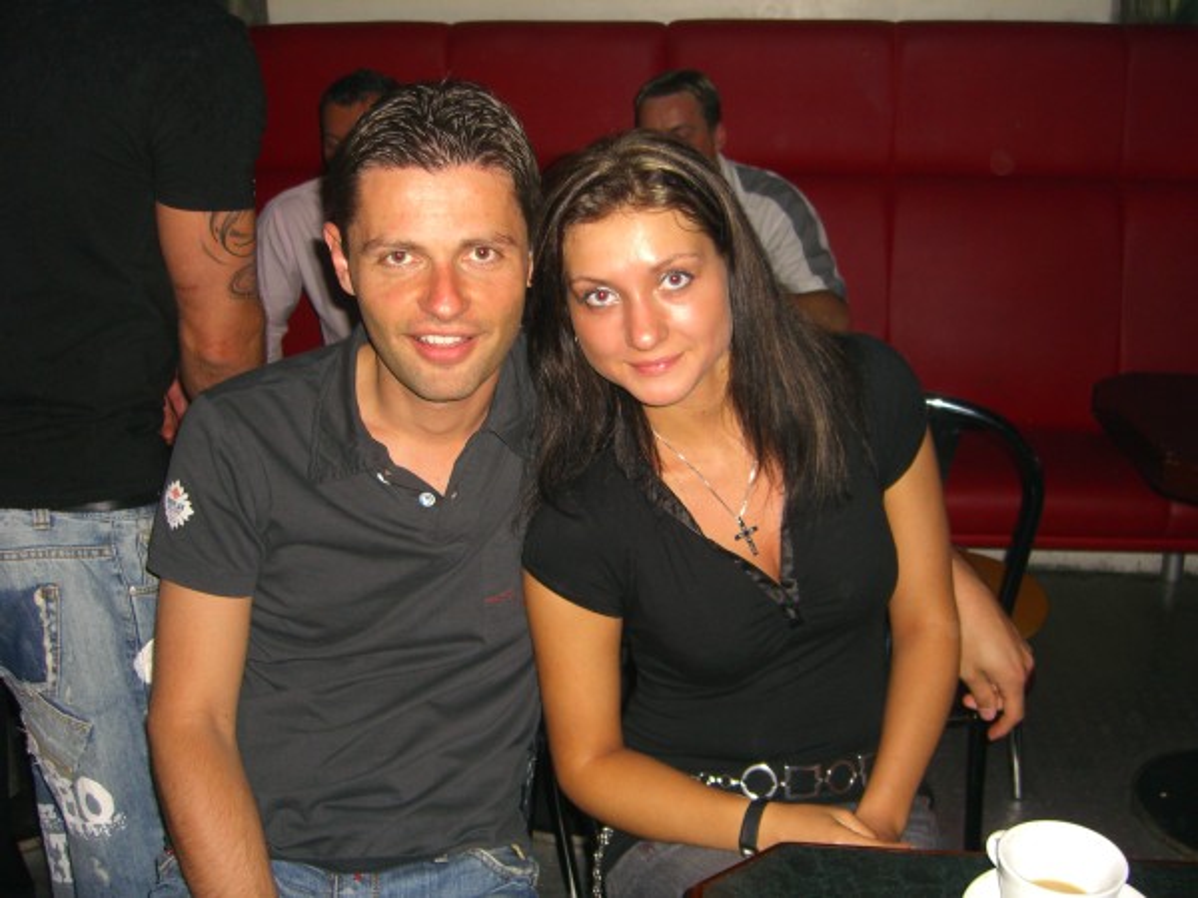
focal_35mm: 38
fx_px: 1315
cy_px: 449
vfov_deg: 37.7
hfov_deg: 49.0
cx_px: 599
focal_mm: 7.9
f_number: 2.8
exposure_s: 1/60
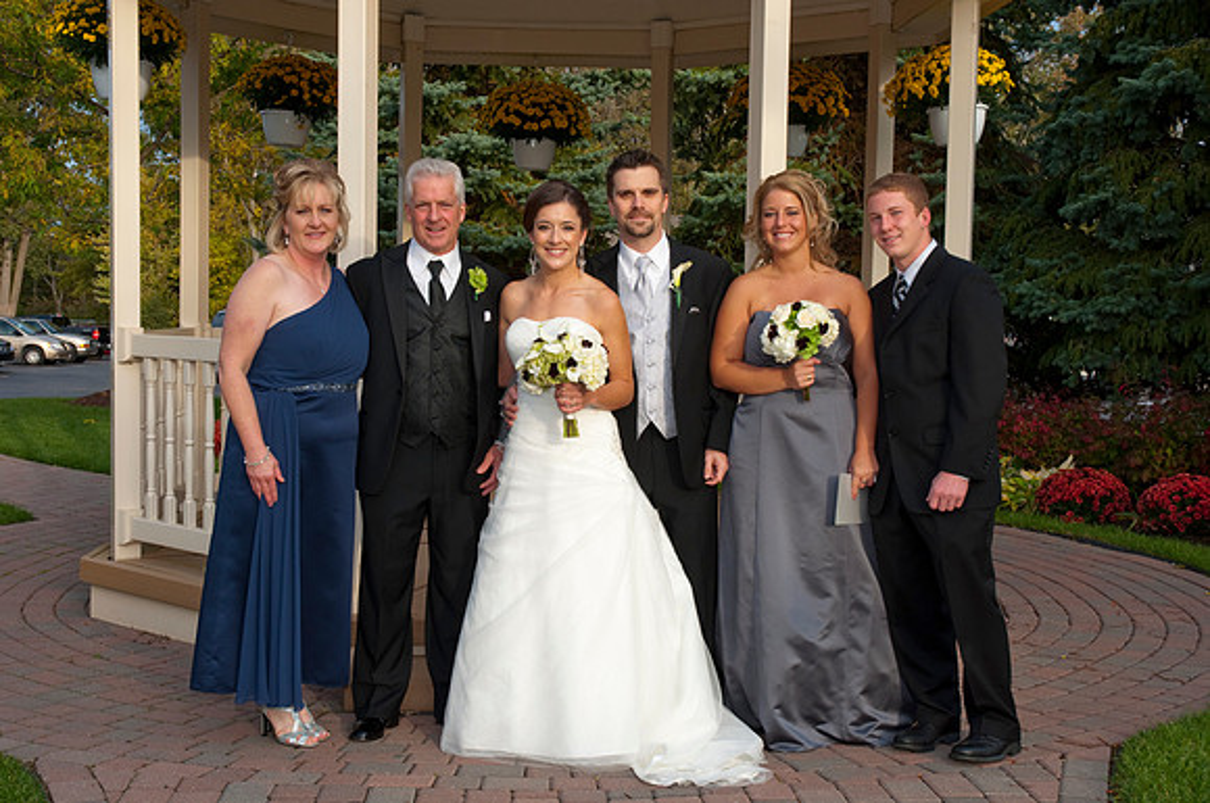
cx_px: 605
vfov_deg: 28.9
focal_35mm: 46
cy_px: 402
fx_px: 1561
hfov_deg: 42.4
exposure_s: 1/200
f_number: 9
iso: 200
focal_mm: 31
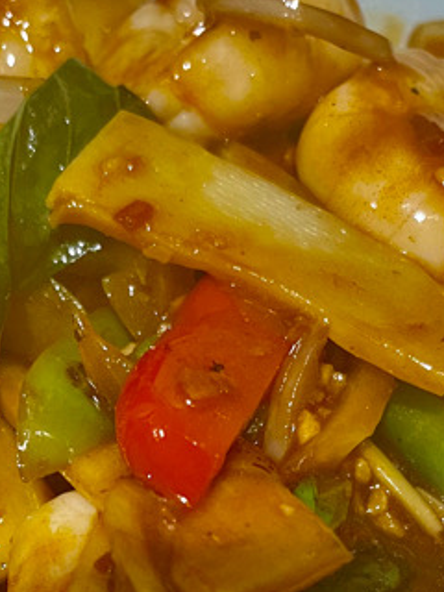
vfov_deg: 27.9
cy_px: 601
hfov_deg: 22.6
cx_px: 207
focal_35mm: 65
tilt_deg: -74.7
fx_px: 1112
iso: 400
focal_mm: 5.1
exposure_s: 1/33
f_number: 1.6
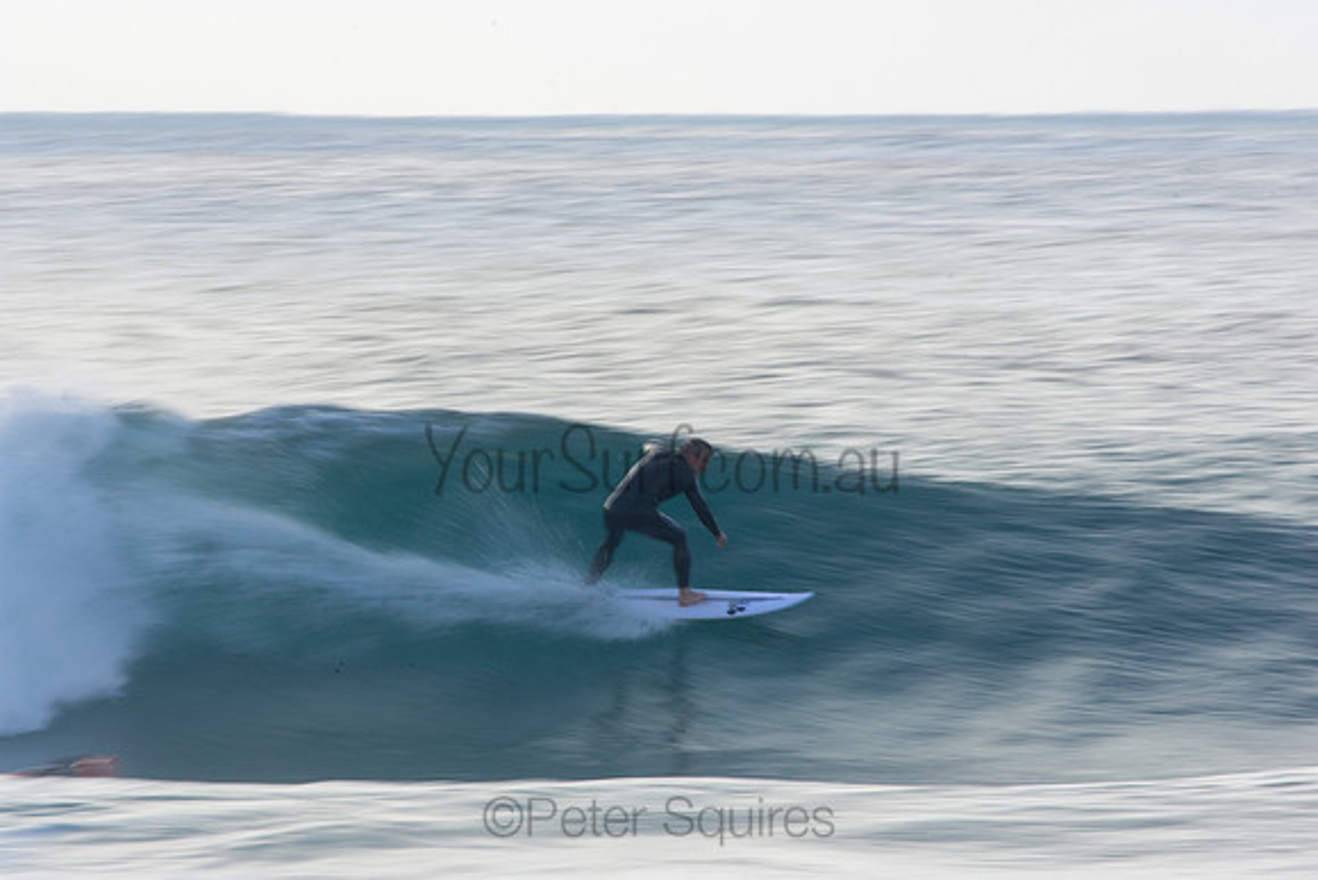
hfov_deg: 2.7
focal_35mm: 750
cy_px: 440
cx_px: 659
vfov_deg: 1.8
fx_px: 27463
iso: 100
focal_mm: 500
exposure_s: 1/20
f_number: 22
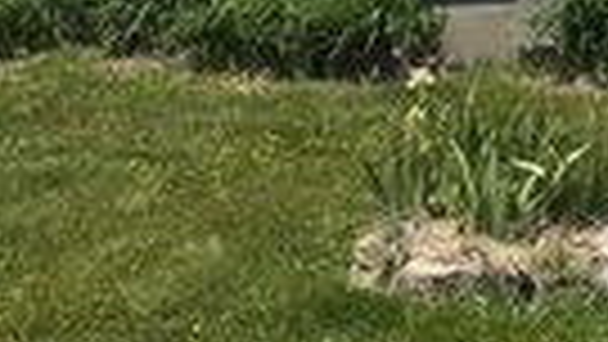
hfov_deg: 19.9
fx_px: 1564
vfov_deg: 11.7
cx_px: 824
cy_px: -250
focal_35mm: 97
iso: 80
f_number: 1.78
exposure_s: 1/4975
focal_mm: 6.76
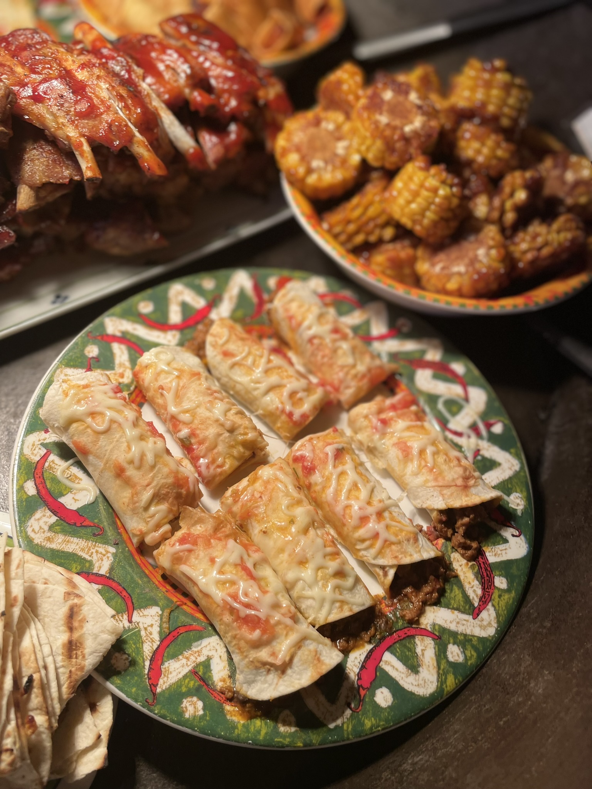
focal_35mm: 26
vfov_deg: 67.3
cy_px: 394
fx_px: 593
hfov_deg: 53.1
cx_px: 296
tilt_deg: -56.2
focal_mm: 4.2
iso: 32
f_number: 1.6
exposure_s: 1/100
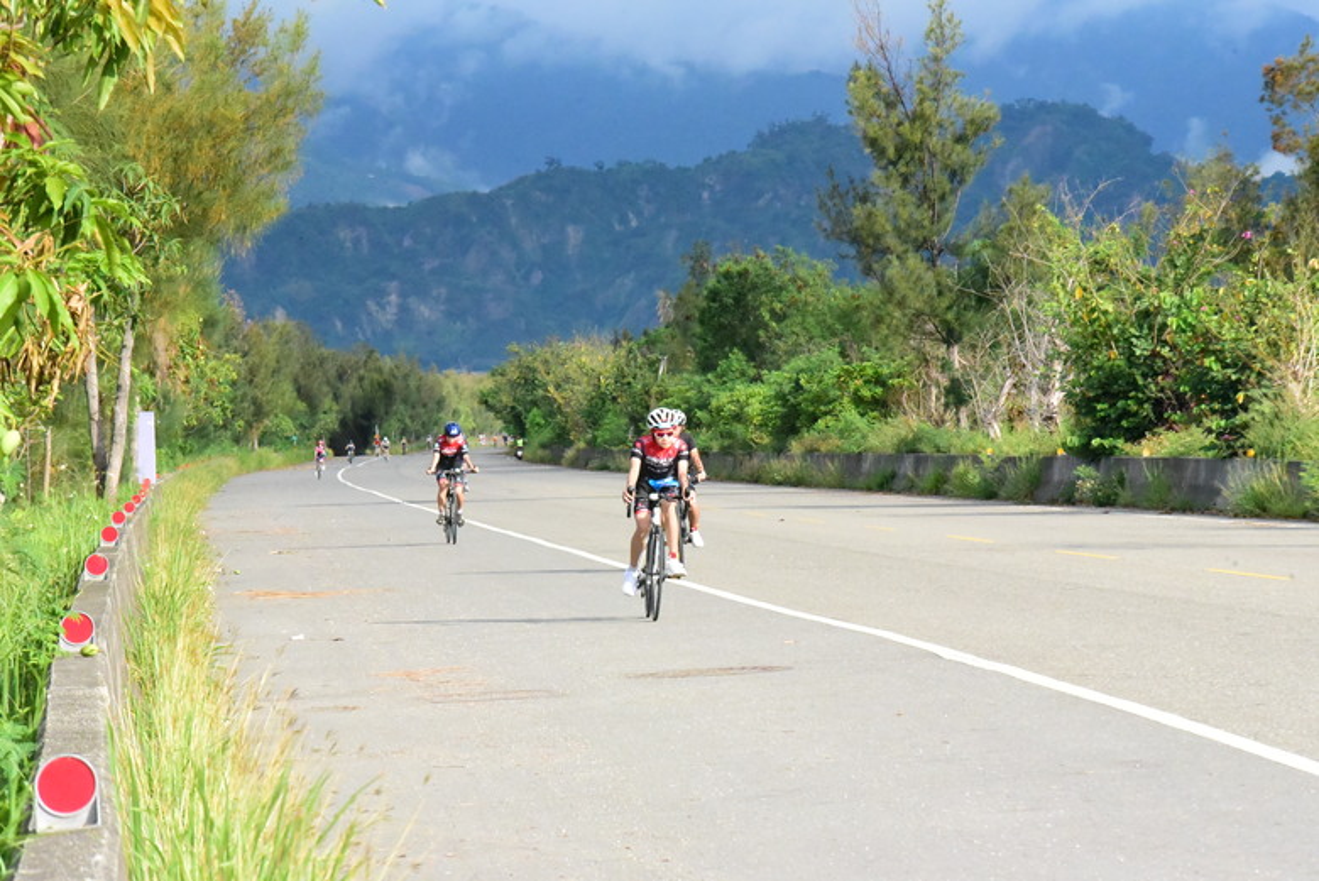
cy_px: 440
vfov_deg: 7.9
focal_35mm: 175
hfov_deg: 11.7
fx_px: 6415
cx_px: 660
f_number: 18
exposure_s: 1/4000
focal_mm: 175
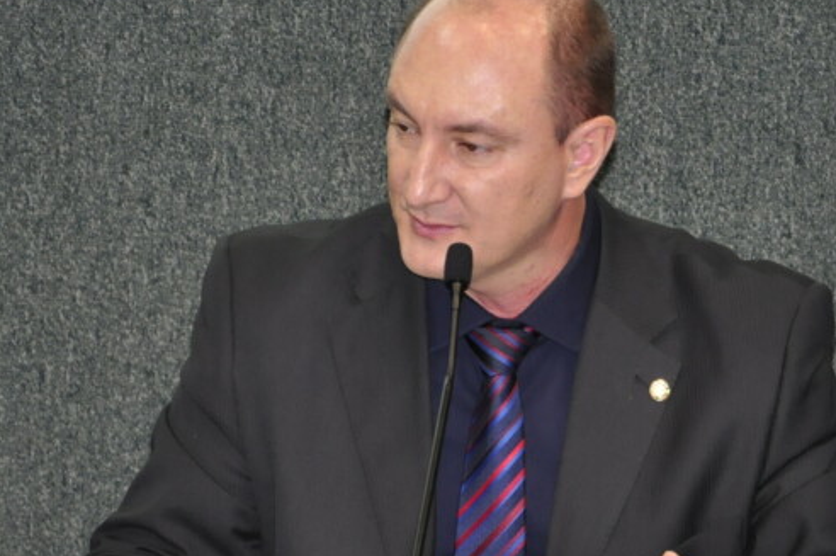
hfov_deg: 7.2
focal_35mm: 288
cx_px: 462
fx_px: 6679
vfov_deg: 4.8
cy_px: 377
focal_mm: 105
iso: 800
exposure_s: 1/80
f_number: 5.6
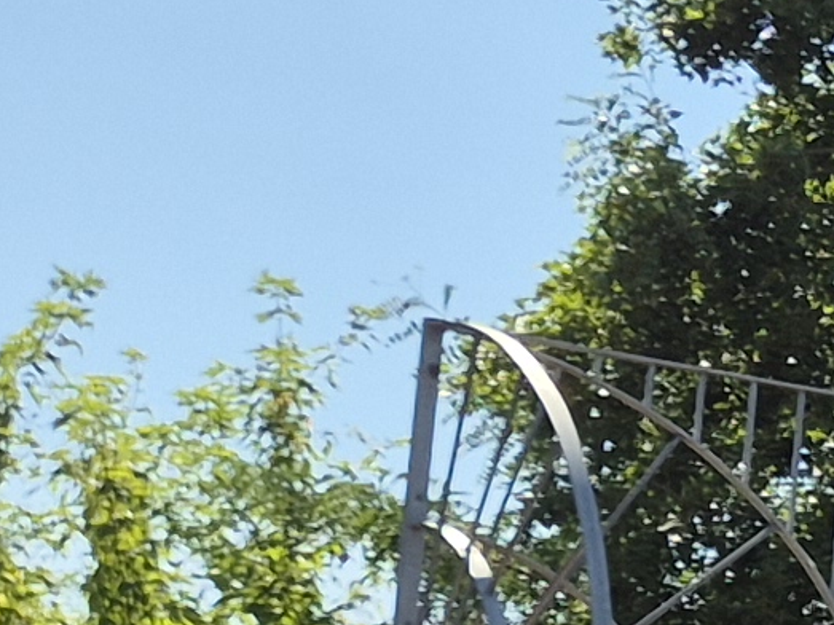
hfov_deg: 8.3
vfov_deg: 8.3
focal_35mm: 176
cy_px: 839
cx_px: 2956
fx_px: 4239
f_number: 1.8
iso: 25
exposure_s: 1/1756
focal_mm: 5.4
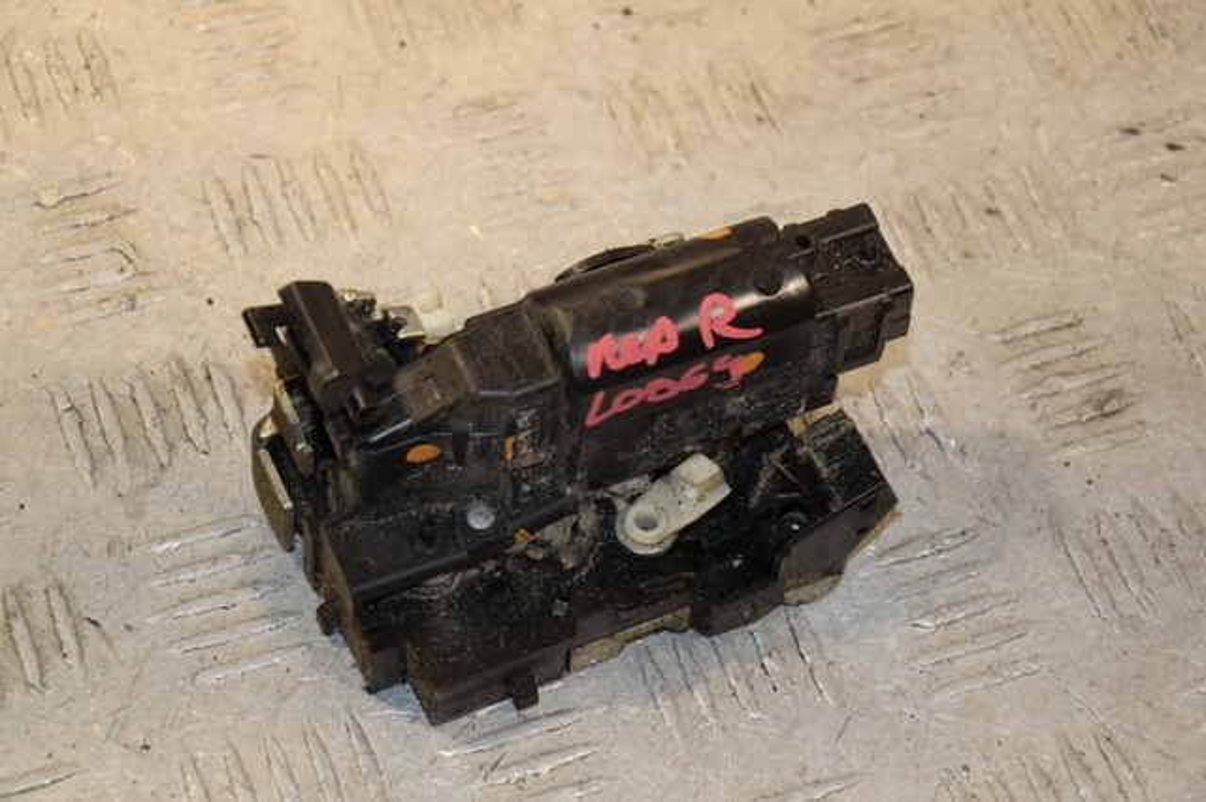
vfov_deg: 12.2
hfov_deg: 18.2
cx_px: 603
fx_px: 3767
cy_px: 401
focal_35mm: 112
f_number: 7.1
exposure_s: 1/200
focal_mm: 75
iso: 800
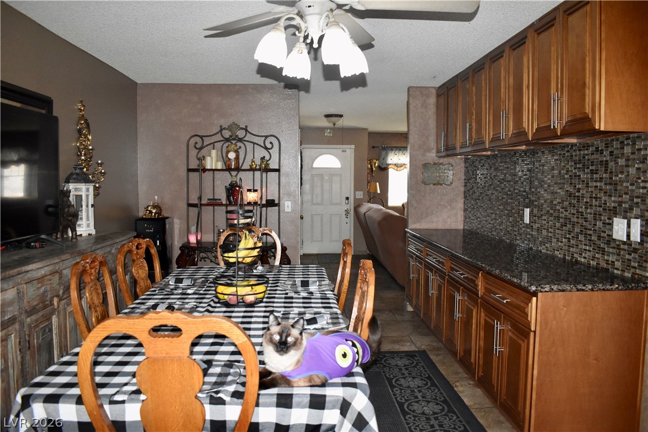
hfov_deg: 67.4
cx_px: 324
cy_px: 216
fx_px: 486
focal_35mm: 27
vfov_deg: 47.9
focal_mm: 18
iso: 2500
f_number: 3.5
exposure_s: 1/60
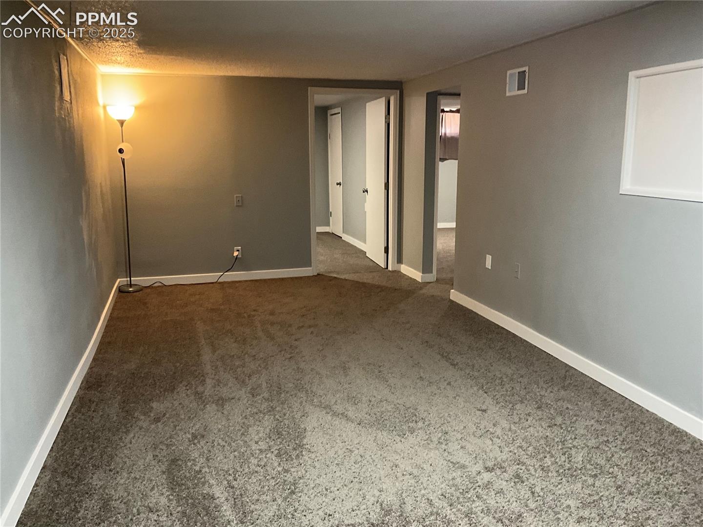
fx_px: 589
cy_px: 264
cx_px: 352
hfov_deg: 61.7
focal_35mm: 29
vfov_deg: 48.2
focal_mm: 3
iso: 250
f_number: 1.8
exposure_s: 1/40
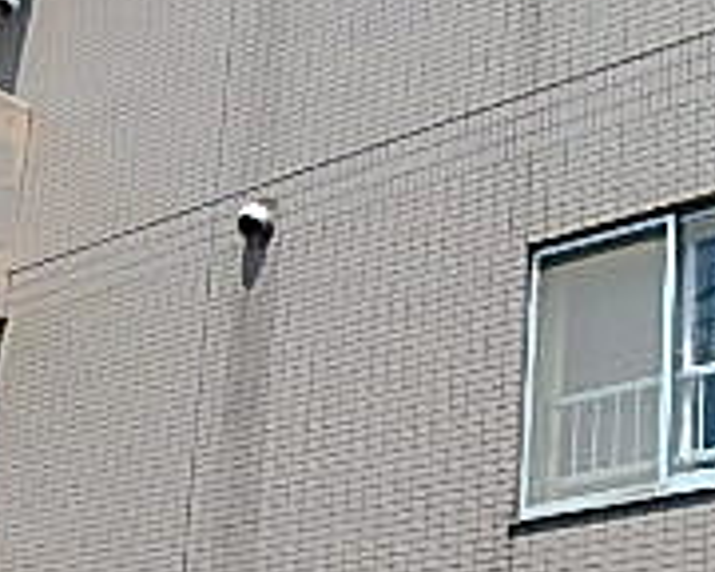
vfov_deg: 18.6
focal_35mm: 73
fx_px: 1545
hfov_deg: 23.9
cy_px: 858
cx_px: 838
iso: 125
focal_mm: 3.7
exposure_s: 1/500
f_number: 6
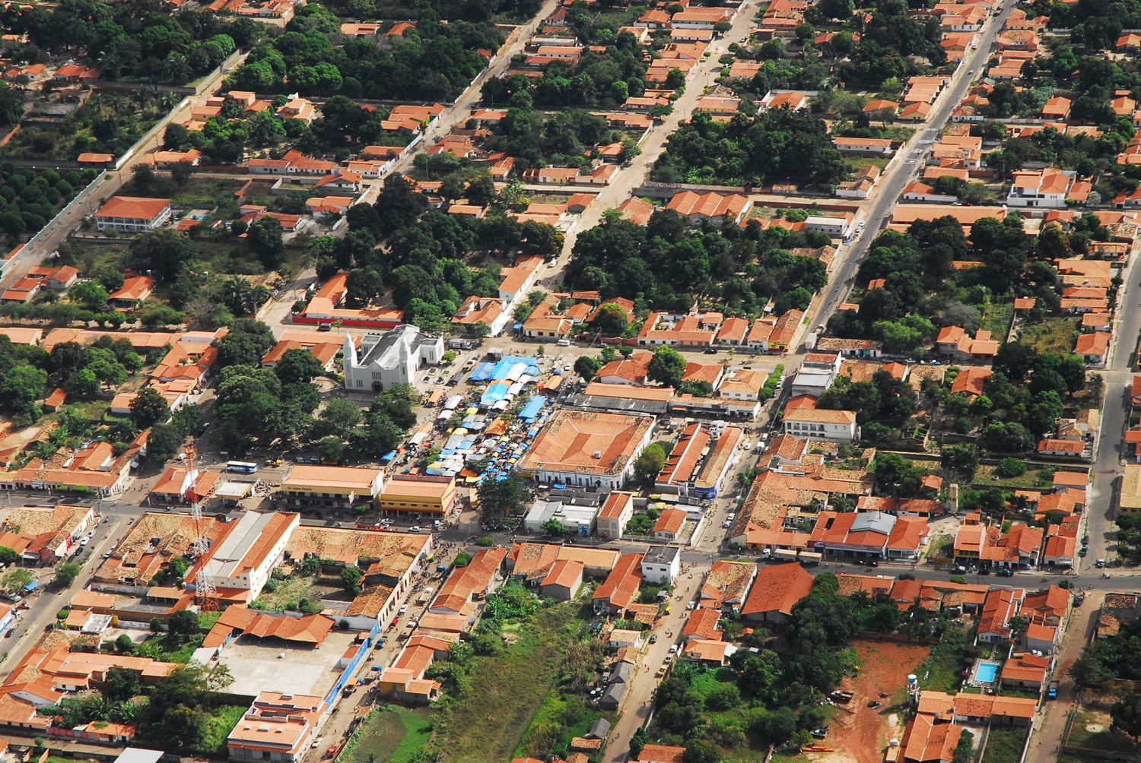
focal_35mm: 105
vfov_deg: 13.1
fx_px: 3332
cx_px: 570
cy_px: 382
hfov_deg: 19.4
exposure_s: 1/500
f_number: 9.5
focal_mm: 70
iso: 280
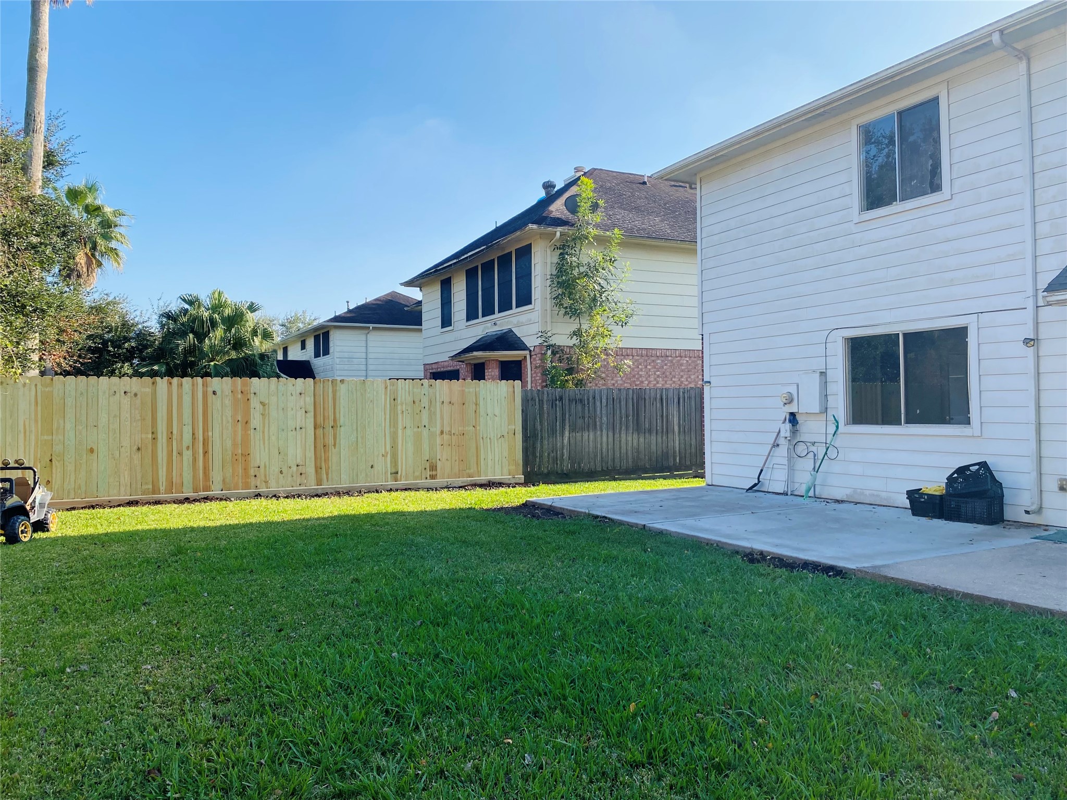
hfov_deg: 67.3
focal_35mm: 26
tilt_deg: +1.5
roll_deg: +0.2
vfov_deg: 53.1
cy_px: 400
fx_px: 801
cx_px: 534
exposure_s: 1/1258
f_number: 1.8
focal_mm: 4.25
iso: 32
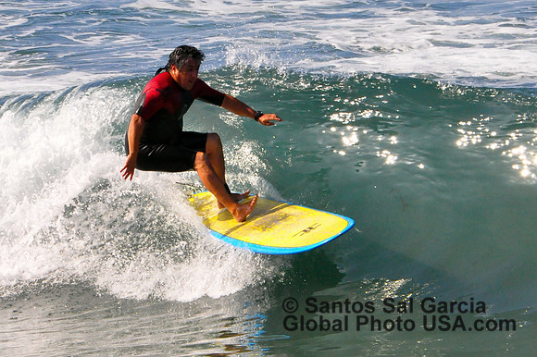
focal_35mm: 825
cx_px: 268
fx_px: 12299
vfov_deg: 1.7
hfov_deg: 2.5
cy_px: 178
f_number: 18
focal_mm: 550
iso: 1250
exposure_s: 1/500
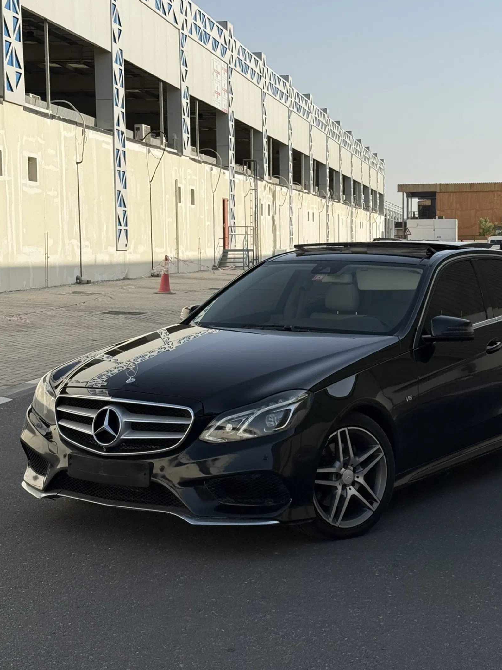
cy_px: 333
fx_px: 1199
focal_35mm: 62
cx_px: 307
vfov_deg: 31.2
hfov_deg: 23.6
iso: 64
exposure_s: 1/5587
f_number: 1.78
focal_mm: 6.76
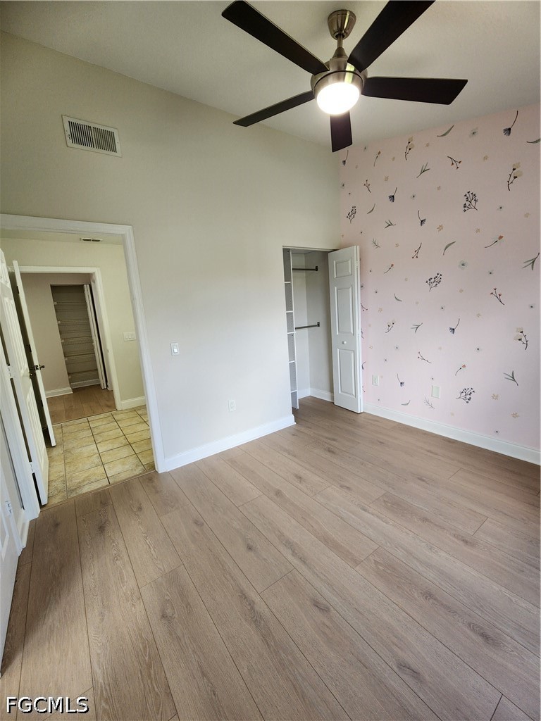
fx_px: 271
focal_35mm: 13
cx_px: 270
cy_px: 360
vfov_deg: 106.2
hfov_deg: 89.9
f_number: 2.2
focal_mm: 2.2
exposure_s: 1/60
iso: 160
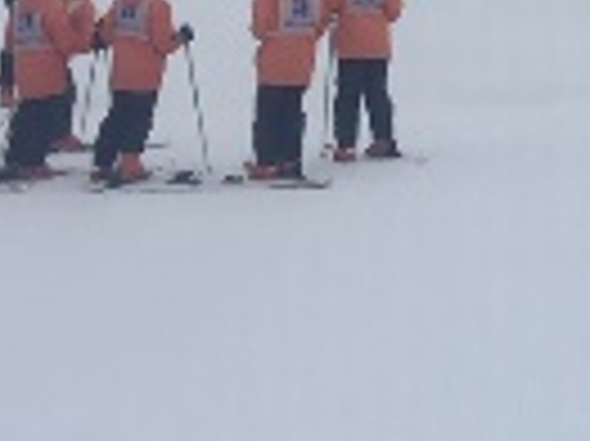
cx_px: 905
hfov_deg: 11.8
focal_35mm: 159
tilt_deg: +5.0
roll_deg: -0.7
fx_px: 2708
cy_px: -315
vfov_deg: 9.0
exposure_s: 1/520
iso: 32
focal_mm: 4.15
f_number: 2.2
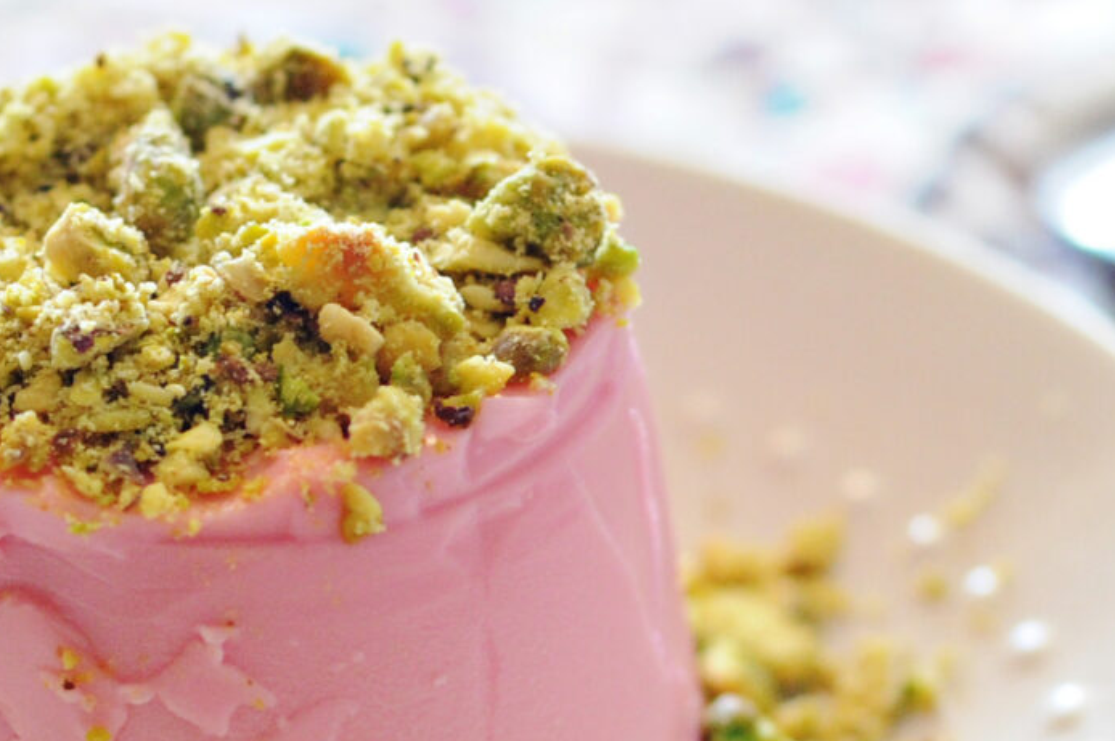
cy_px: 720
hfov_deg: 12.4
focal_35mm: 166
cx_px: 276
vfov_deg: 8.2
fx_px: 5135
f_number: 3.2
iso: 640
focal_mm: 30
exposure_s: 1/80
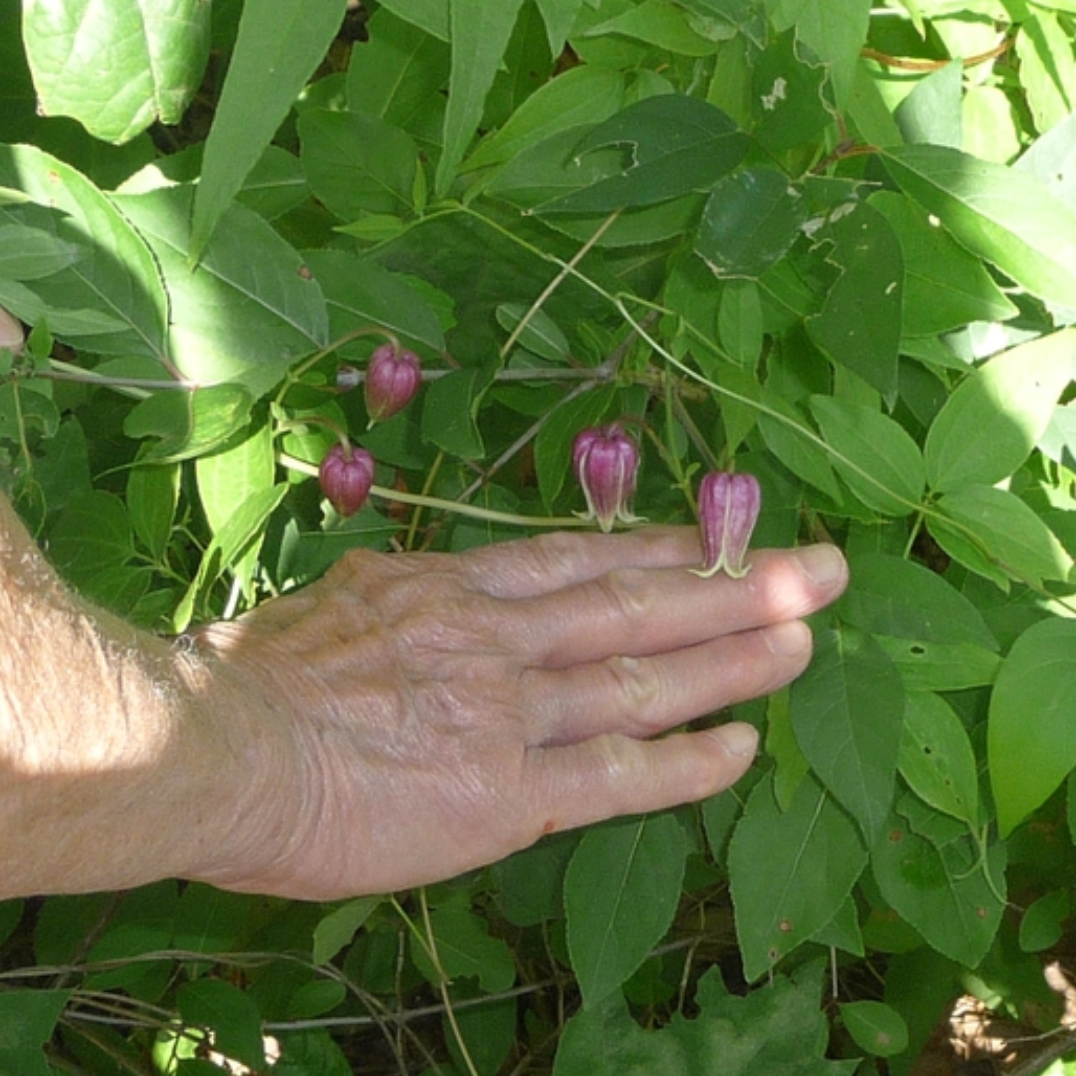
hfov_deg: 19.7
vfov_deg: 19.7
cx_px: 668
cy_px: 588
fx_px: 3095
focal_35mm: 88
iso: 100
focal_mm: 5
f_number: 3.4
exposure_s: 1/160
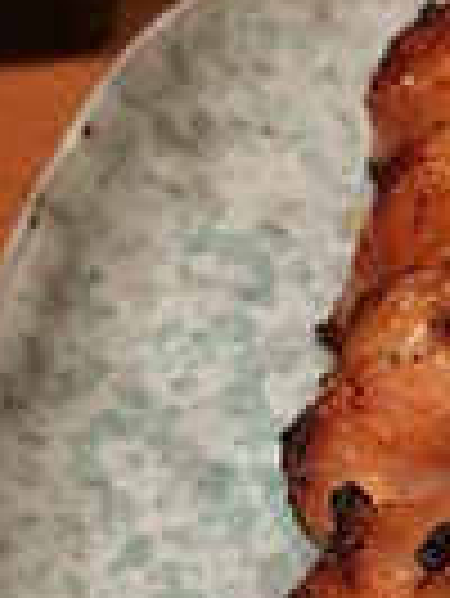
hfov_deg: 16.1
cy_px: 553
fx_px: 1506
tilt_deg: -52.6
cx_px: 585
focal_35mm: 87
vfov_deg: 21.9
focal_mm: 4.15
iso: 50
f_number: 2.2
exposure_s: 1/4
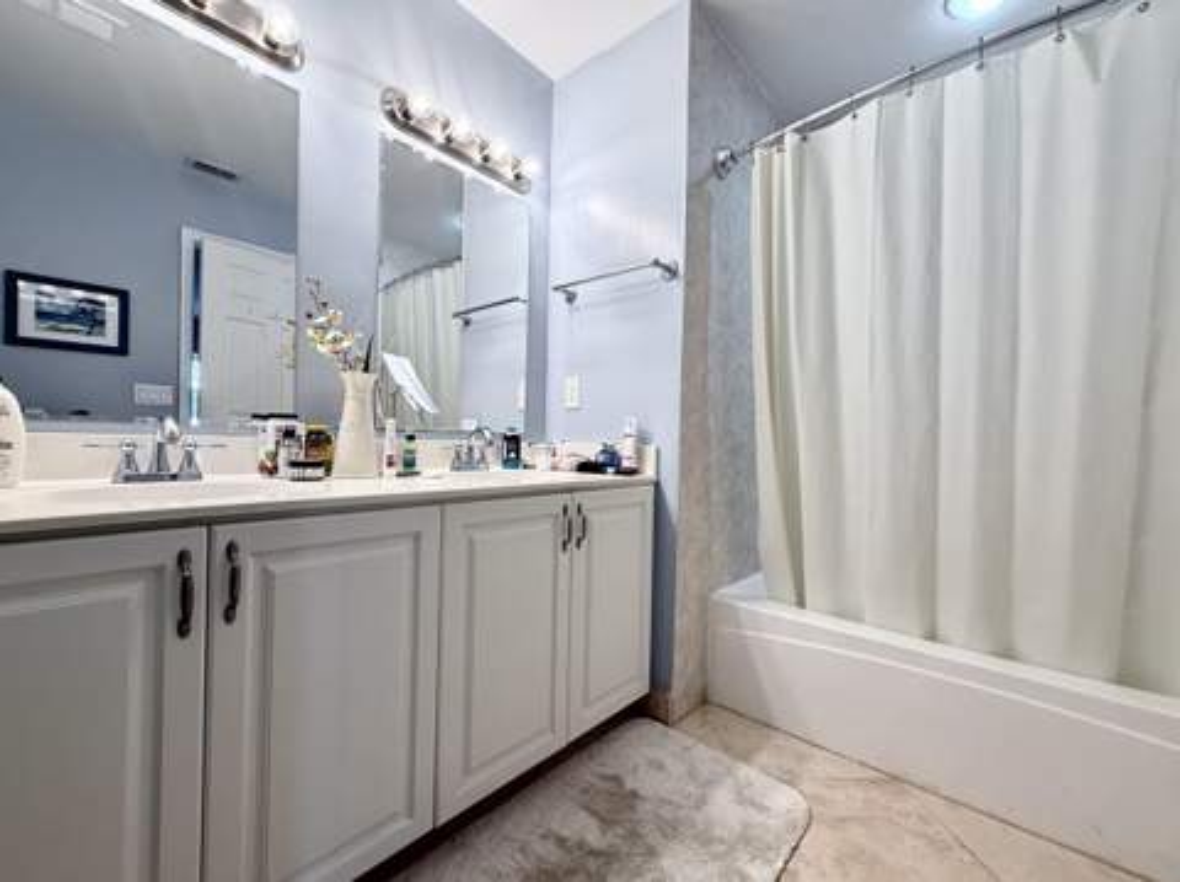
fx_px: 477
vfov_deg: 85.6
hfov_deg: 102.1
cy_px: 441
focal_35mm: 14
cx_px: 590
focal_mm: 2.22
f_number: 2.2
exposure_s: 1/120
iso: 125
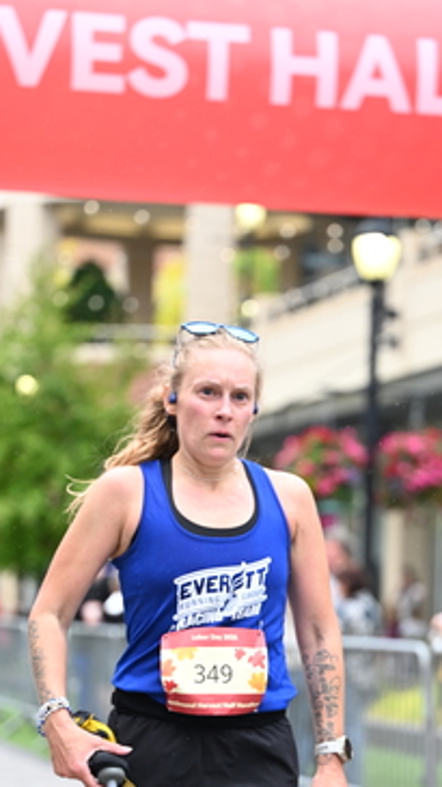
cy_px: 502
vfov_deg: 15.4
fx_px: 2900
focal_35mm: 139
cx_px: 281
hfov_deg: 8.7
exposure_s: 1/1600
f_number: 2.8
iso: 1250
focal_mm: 88
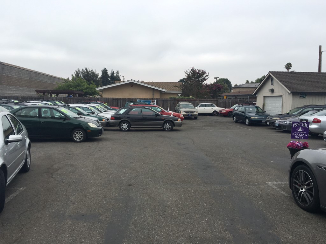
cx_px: 163
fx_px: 273
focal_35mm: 29
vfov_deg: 48.2
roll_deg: -0.2
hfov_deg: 61.7
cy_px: 122
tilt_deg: -4.3
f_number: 2.2
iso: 25
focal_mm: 4.15
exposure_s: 1/1241
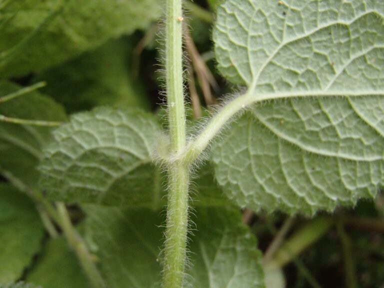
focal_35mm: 37
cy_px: 144
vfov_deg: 38.7
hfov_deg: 50.1
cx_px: 192
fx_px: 410
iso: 400
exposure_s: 1/160
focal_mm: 6.64
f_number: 4.7
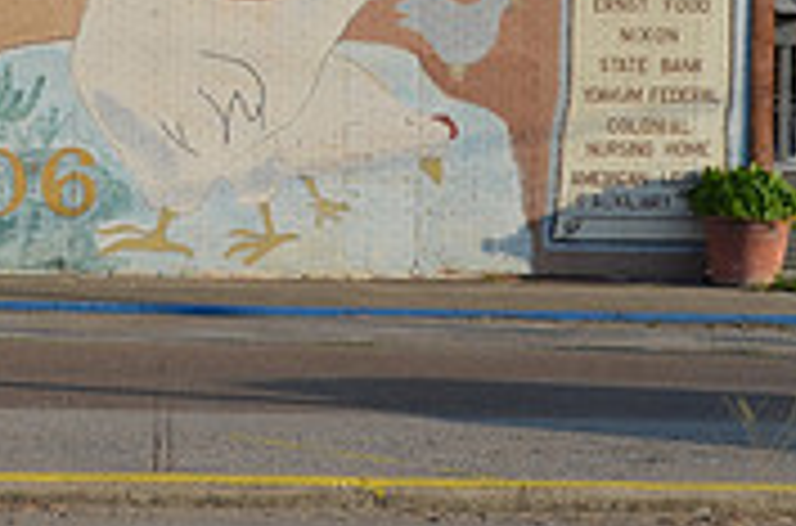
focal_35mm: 157
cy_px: 36
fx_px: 3462
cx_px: -193
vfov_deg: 8.7
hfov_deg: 12.8
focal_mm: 32
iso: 200
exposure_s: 1/160
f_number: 6.3
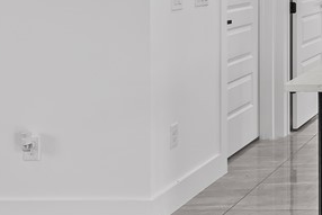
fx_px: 680
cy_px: -36
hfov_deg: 21.1
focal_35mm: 76
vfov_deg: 17.2
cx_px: 522
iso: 200
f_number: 9
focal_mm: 20
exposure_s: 1/3
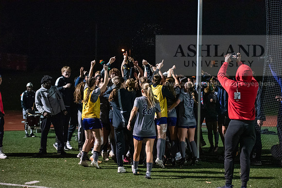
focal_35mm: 70
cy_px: 94
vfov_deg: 19.5
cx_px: 141
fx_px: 548
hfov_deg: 28.8
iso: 8000
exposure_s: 1/640
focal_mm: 70
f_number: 3.2
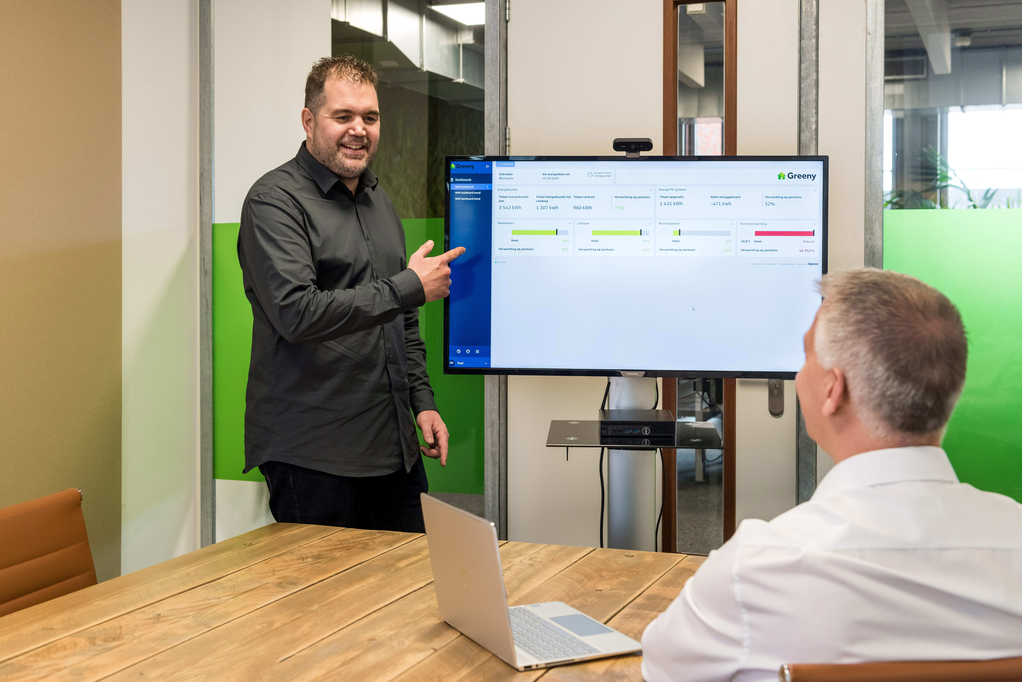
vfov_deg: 29.9
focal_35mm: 45
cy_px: 341
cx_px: 511
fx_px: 1278
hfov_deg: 43.6
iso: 1000
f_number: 5
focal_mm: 45
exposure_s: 1/80
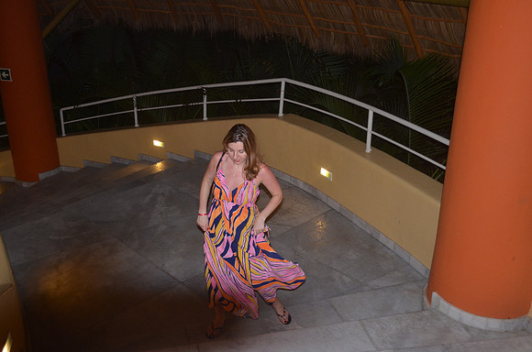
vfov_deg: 36.7
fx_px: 531
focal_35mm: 36
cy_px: 176
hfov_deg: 53.2
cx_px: 266
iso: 800
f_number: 4
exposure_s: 1/60
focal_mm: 24
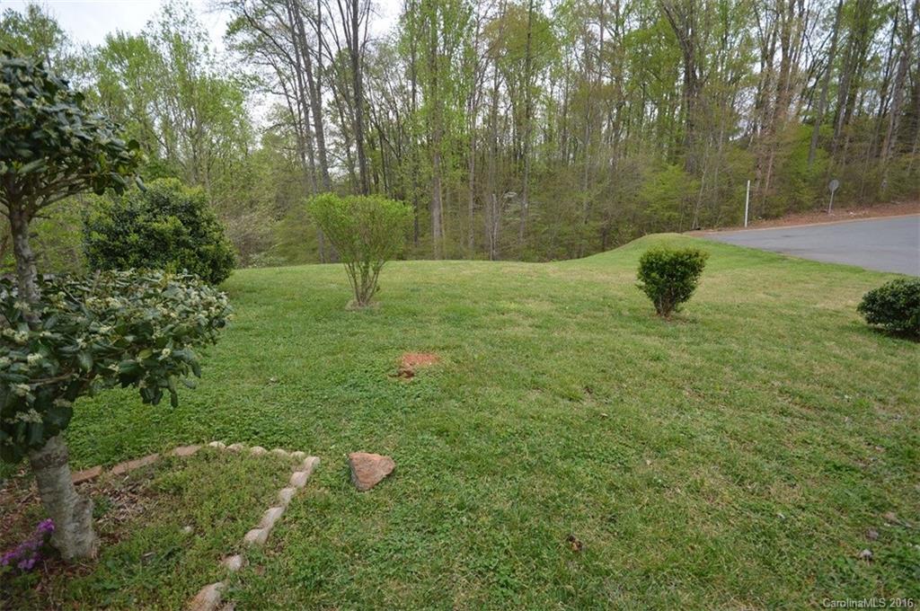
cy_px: 306
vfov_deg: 71.9
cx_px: 460
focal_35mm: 16
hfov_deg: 95.1
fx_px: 421
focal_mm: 11
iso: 100
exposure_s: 1/60
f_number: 5.6
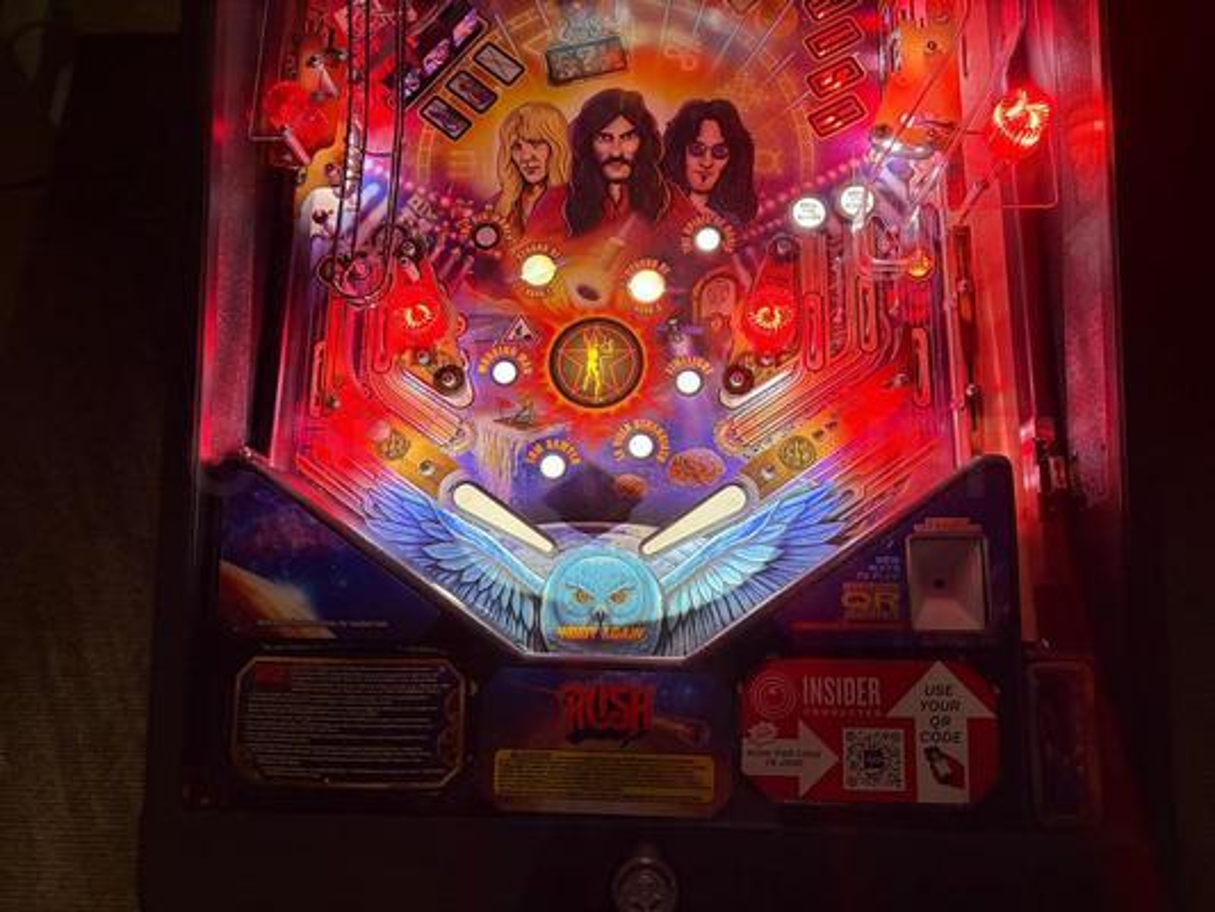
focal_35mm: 26
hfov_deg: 67.3
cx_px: 608
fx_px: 913
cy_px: 456
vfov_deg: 53.1
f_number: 1.6
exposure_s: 1/60
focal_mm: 5.96
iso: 400
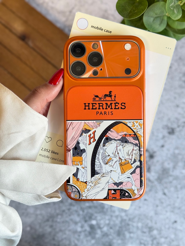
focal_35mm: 48
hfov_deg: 30.3
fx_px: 342
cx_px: 92
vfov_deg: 39.7
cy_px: 123
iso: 100
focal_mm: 6.76
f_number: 1.78
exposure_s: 1/81
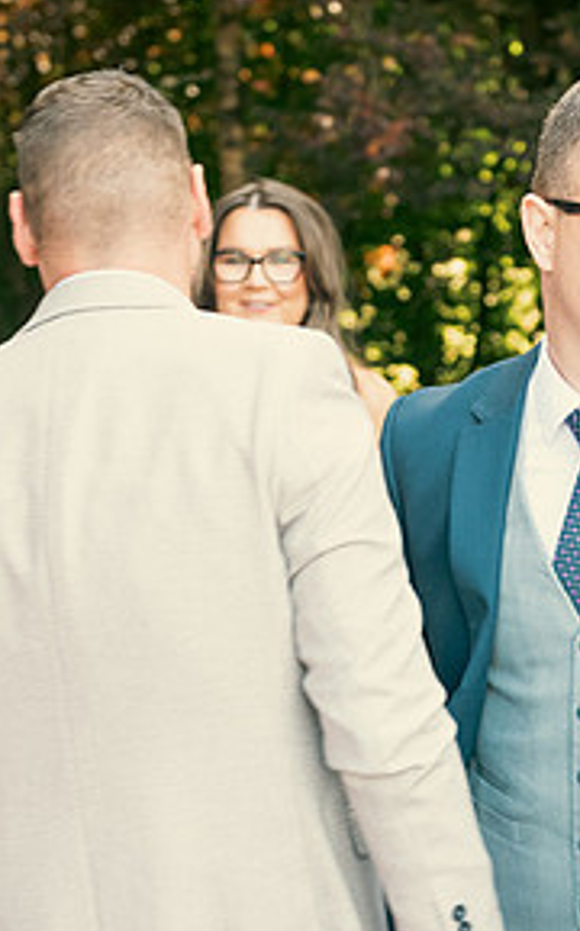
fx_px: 2180
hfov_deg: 15.1
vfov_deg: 24.1
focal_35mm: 86
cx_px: 416
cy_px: 507
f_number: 3.5
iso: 250
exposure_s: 1/160
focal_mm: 42
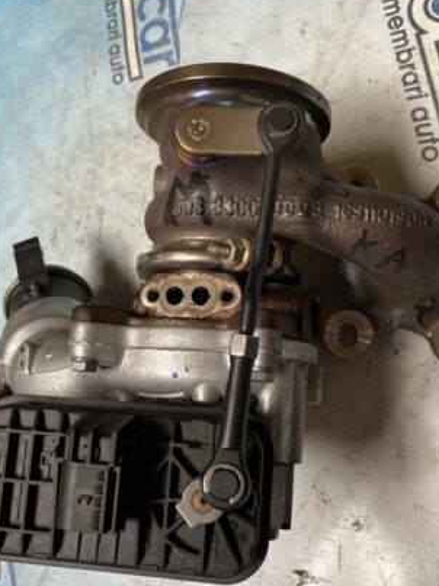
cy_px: 306
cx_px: 225
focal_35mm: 37
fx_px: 626
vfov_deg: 50.1
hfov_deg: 38.6
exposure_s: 1/121
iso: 100
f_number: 1.8
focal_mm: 4.25
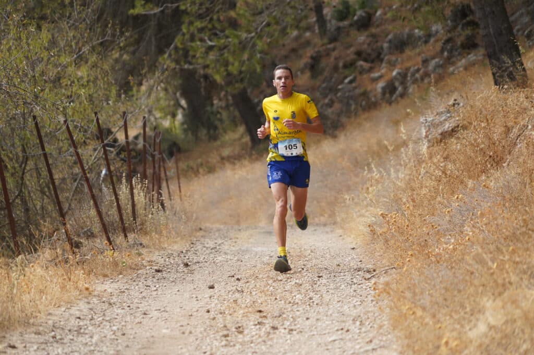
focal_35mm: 240
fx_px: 3557
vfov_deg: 5.7
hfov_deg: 8.6
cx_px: 267
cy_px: 178
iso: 1600
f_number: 6.3
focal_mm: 240
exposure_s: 1/2000
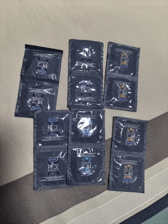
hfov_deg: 56.8
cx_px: 84
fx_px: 155
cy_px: 112
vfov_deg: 71.6
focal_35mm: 24
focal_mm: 6.98
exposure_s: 1/50
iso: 64
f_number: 2.8
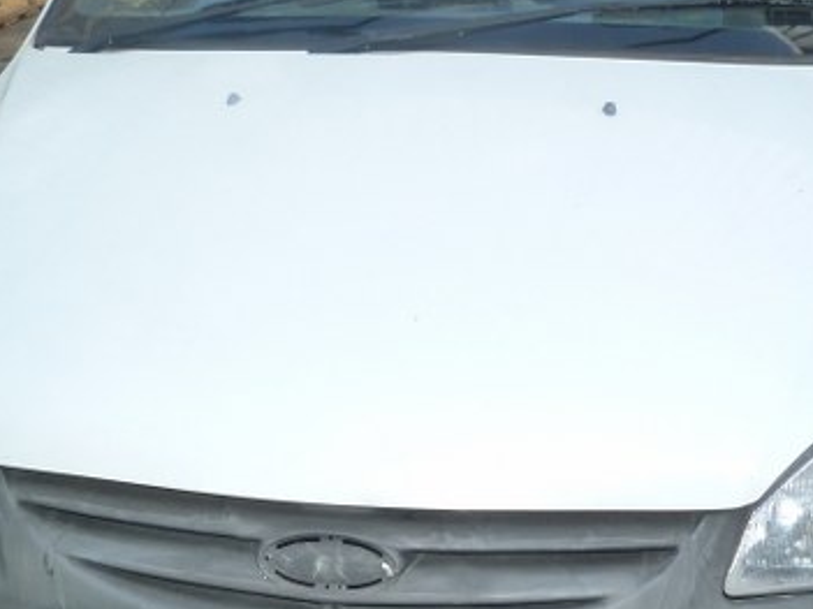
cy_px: 368
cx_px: 435
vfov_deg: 25.6
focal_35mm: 57
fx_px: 1338
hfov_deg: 33.8
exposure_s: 1/200
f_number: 4.5
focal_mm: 4.5
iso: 125
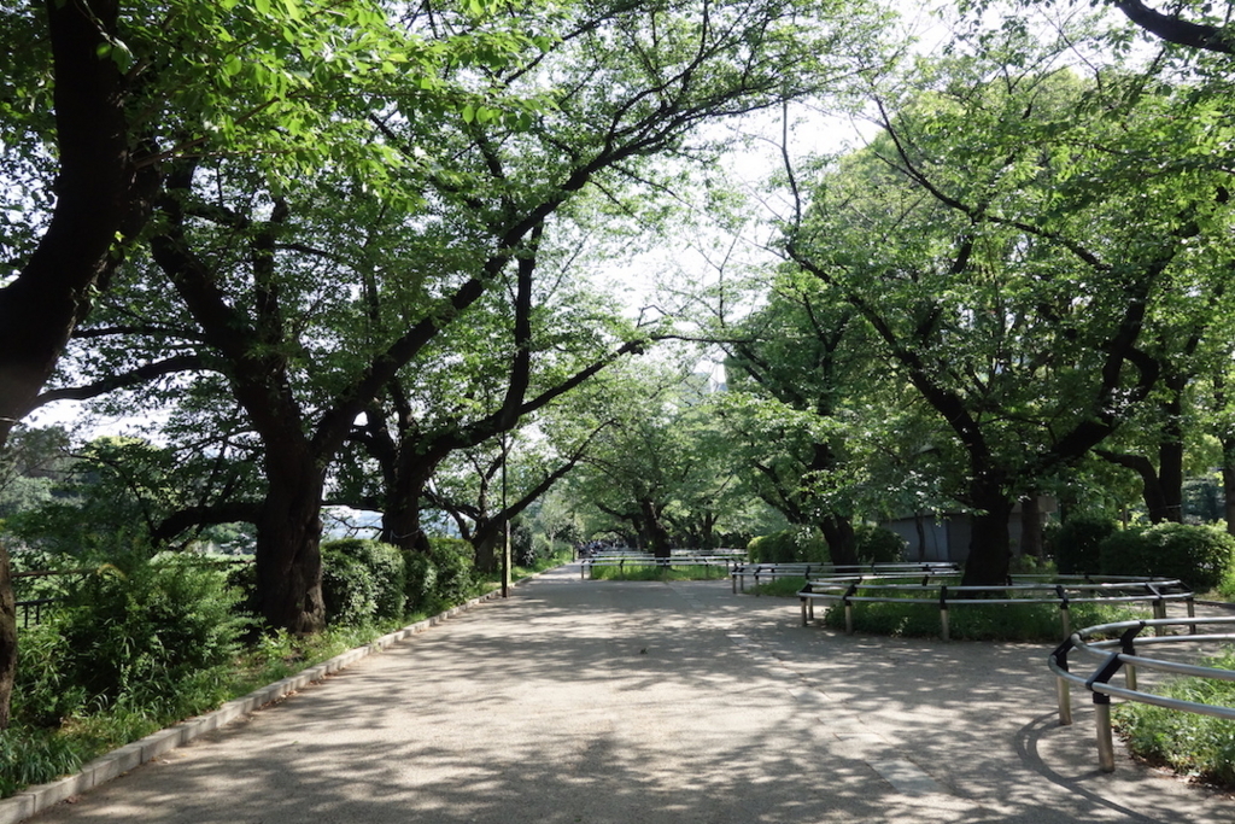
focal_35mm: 28
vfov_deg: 46.4
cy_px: 412
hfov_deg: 65.5
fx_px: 961
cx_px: 618
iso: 800
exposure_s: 1/400
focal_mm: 10.4
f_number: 8
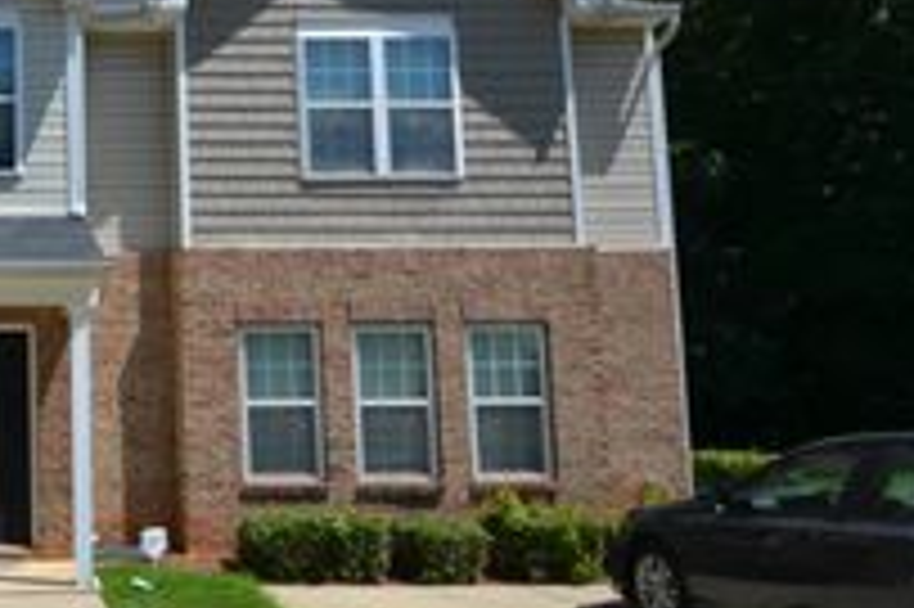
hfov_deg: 43.3
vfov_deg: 35.9
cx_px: -32
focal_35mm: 37
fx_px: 939
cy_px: 318
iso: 100
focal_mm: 10
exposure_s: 1/250
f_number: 8
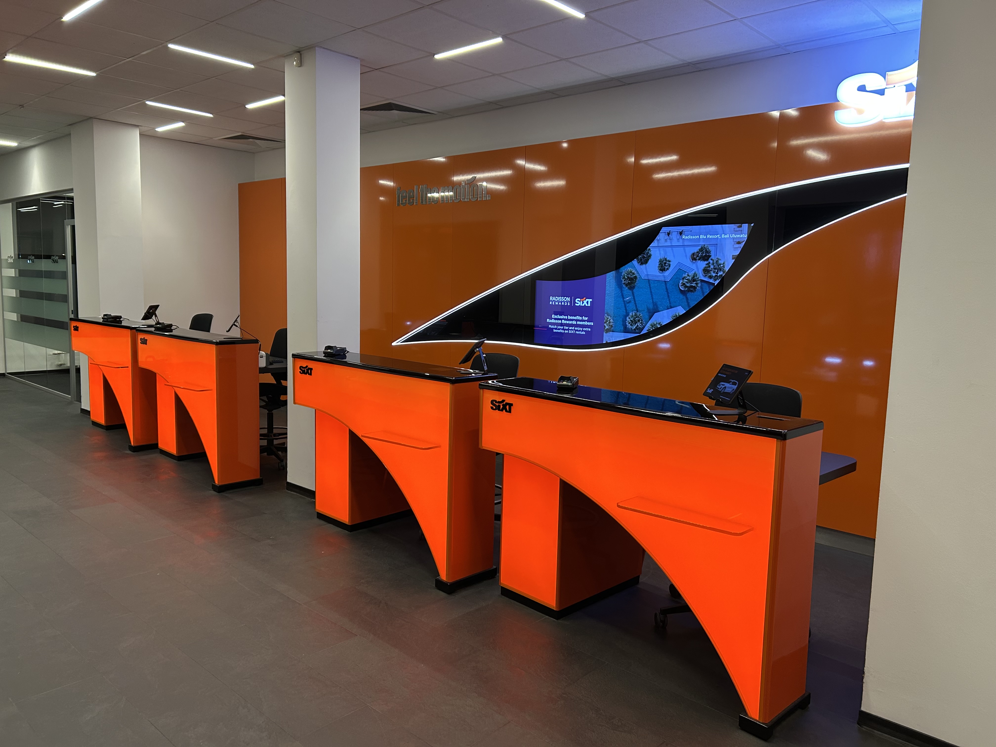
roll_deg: -1.5
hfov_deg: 67.3
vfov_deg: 53.1
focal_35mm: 26
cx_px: 498
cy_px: 374
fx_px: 748
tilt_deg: -5.9
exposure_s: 1/64
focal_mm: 5.7
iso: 100
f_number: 1.5
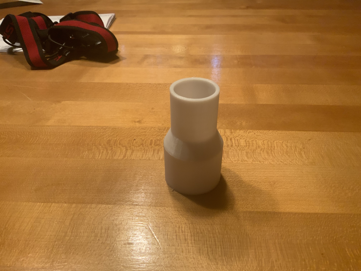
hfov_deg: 61.7
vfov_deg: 48.2
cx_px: 180
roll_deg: +0.4
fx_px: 302
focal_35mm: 29
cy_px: 136
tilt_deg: -34.9
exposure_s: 1/60
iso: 125
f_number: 1.8
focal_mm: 3
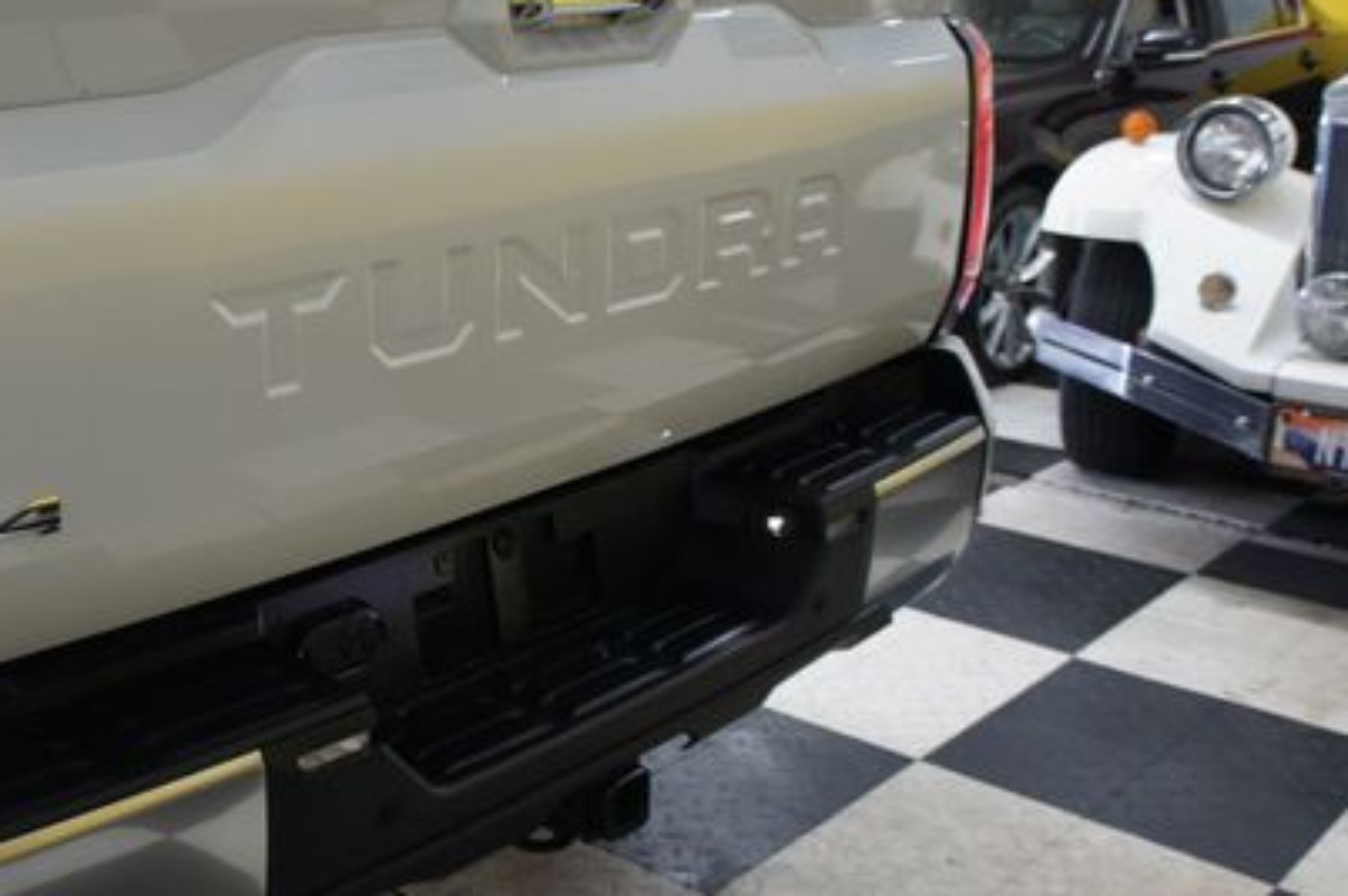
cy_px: 487
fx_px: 1608
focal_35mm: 43
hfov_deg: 44.0
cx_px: 339
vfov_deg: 31.1
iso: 320
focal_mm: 18
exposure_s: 1/30
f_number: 3.5
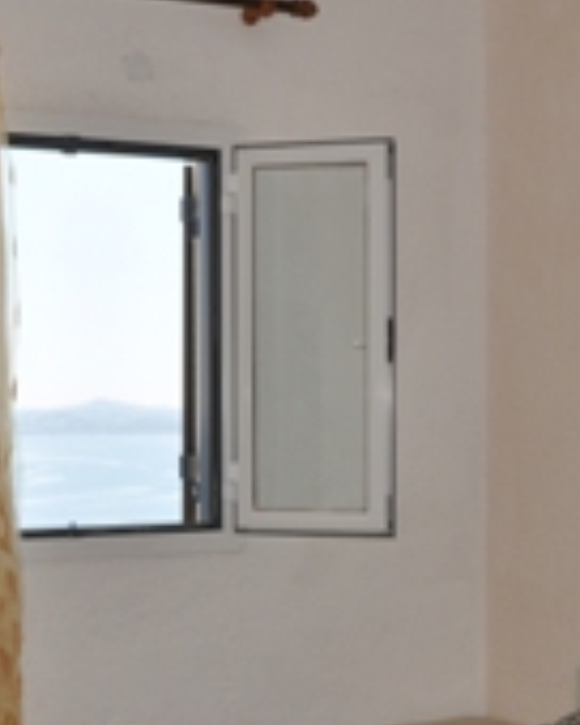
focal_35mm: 64
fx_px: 1373
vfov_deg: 29.2
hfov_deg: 23.8
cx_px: 288
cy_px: 522
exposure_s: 1/125
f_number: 13
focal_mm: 18
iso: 200
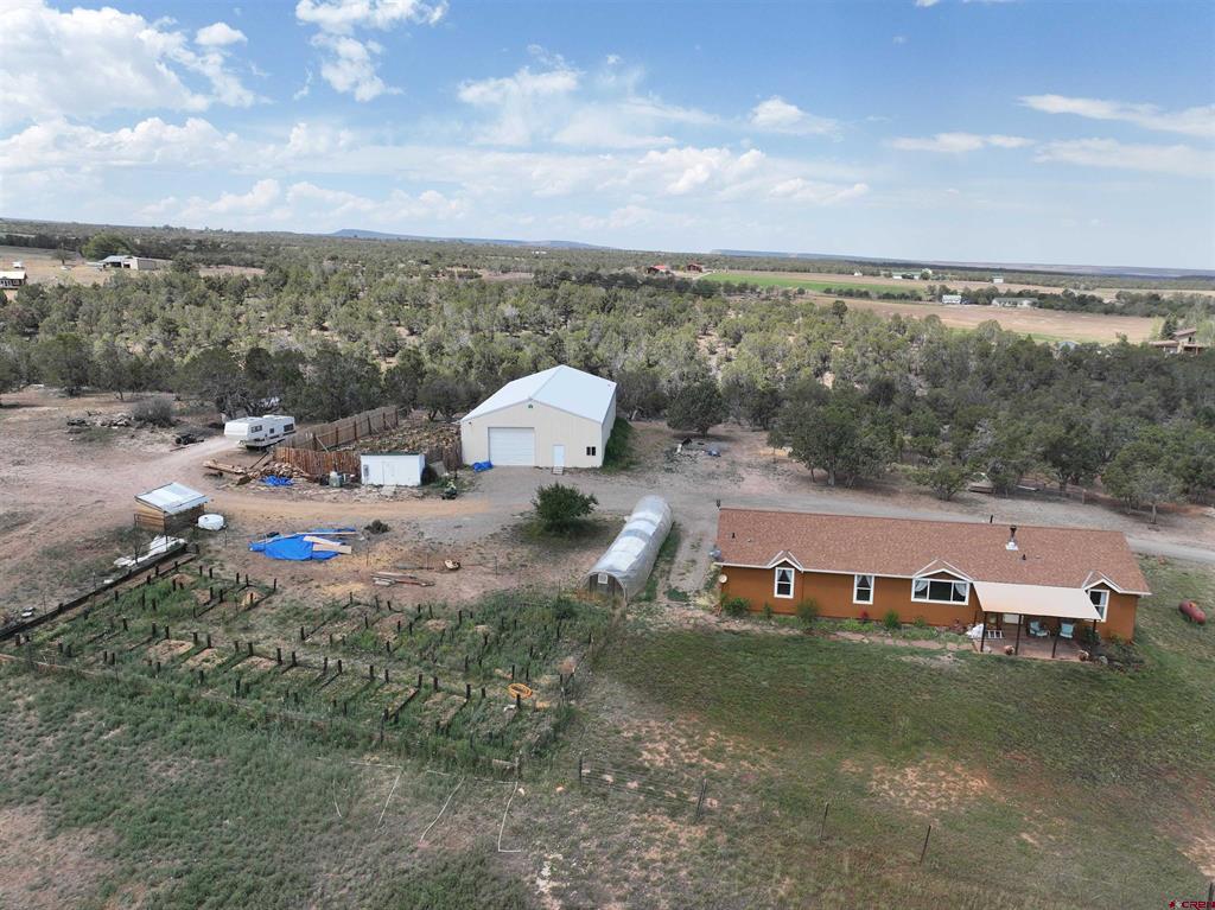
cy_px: 455
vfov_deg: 56.8
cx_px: 608
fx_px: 842
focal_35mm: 24
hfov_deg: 71.6
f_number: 2.8
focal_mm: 12.29
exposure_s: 1/1600
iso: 140
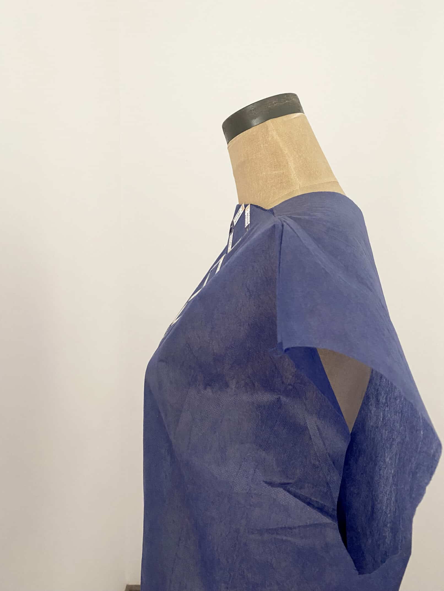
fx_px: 445
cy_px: 296
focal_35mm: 26
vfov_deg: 67.3
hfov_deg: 53.1
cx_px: 222
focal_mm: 4.25
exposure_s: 1/60
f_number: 1.8
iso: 320
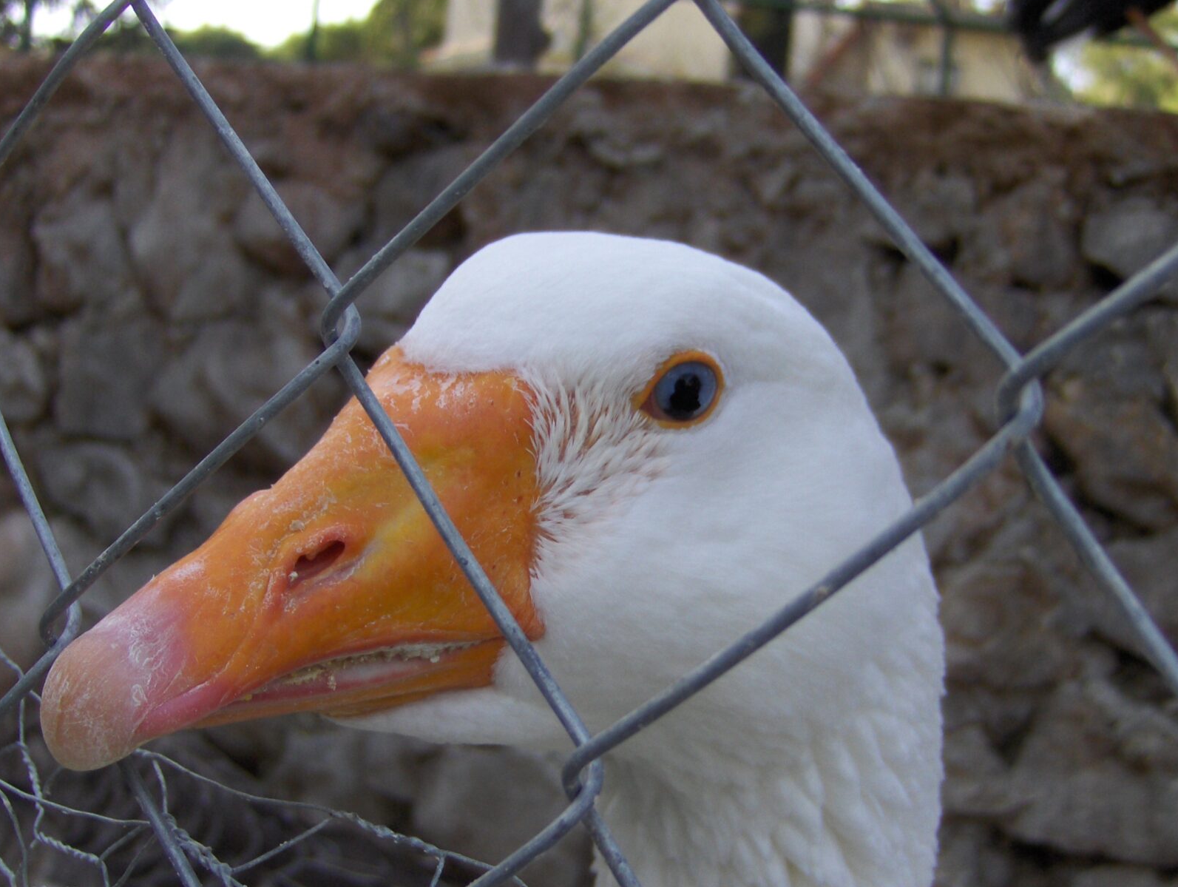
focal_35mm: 45
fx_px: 1533
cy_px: 487
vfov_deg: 32.2
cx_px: 577
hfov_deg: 42.0
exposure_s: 1/273
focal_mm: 7.5
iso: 100
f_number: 2.8
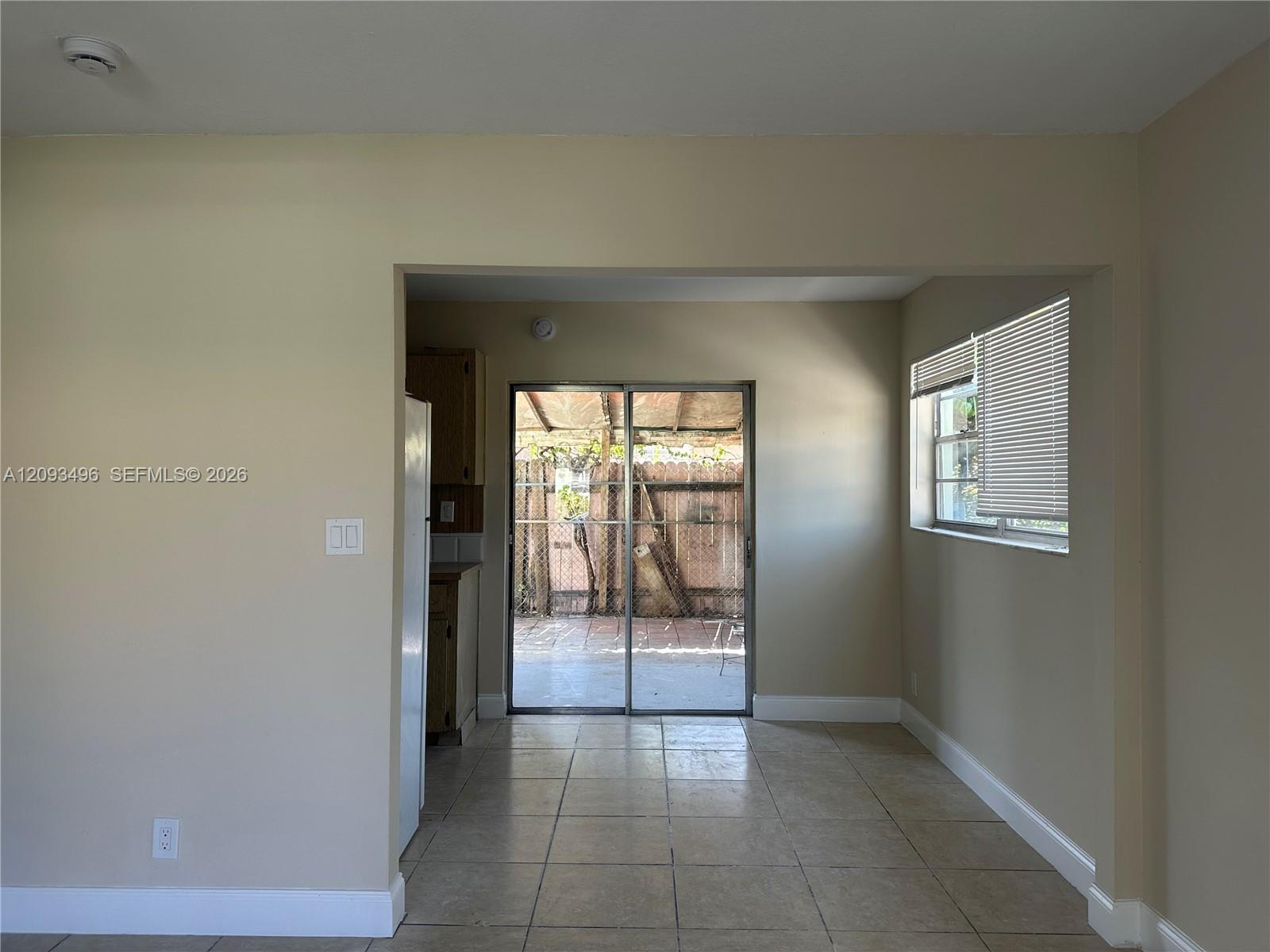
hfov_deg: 71.6
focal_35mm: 24
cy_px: 476
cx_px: 635
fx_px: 881
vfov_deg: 56.8
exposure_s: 1/121
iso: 80
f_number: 1.78
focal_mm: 6.86
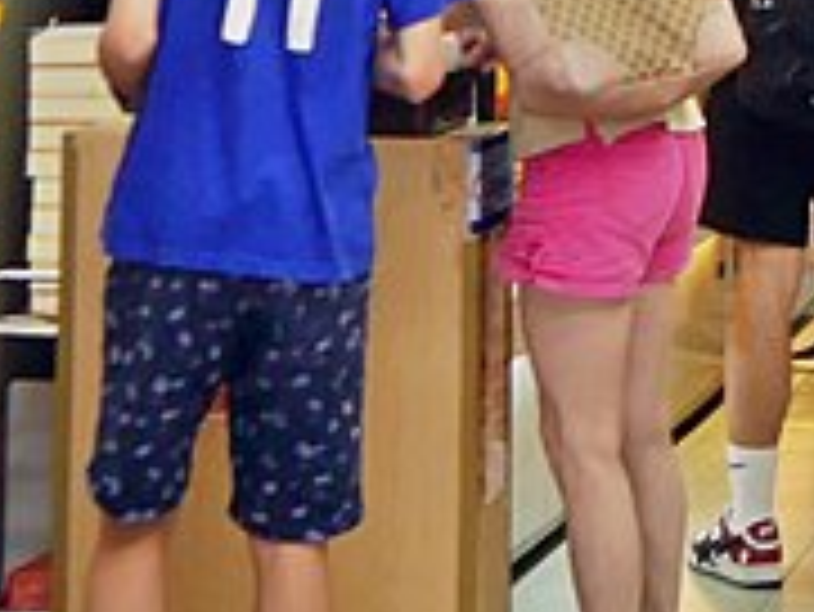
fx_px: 3647
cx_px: 886
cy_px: -614
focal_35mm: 155
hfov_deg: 12.5
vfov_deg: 9.0
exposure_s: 1/125
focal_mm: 14
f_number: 3.5
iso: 200
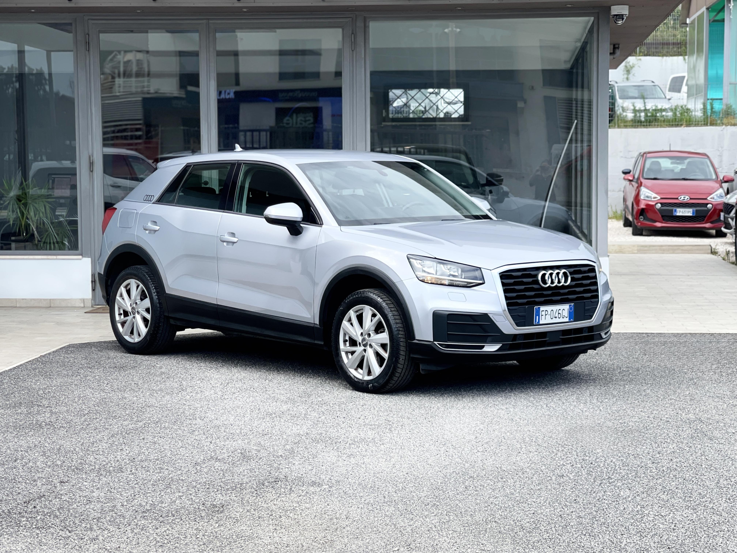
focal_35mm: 64
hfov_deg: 30.3
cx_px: 368
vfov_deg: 22.9
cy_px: 276
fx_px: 1363
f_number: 2.2
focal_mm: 7.5
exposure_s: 1/419
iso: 32
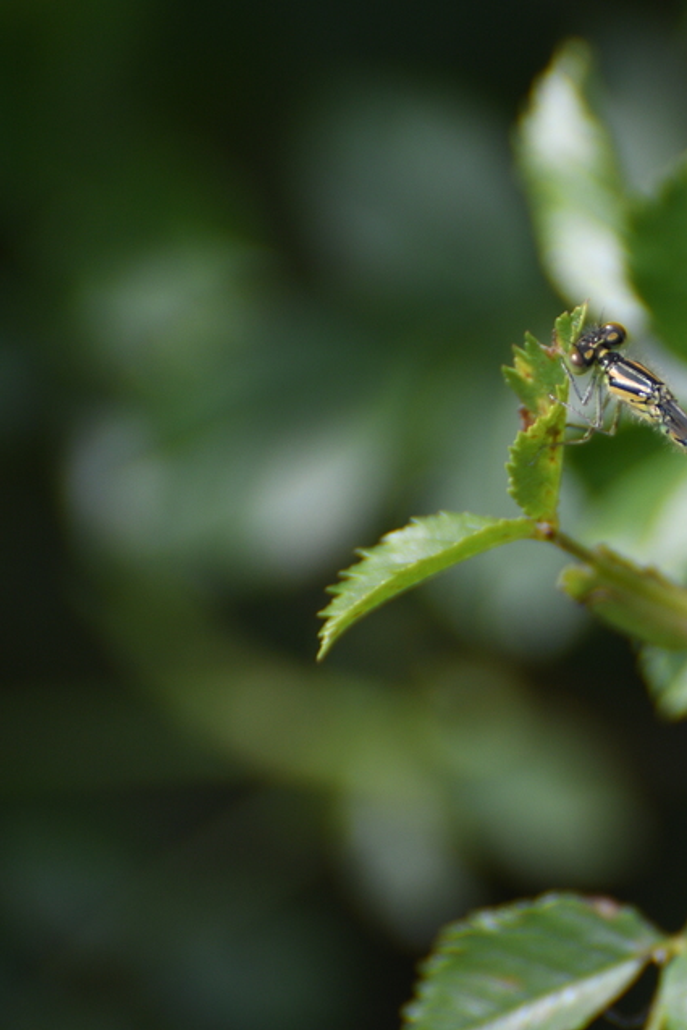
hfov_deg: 2.0
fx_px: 19396
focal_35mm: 678
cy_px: 514
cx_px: 773
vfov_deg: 3.0
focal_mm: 300
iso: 450
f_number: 5.6
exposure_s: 1/1000
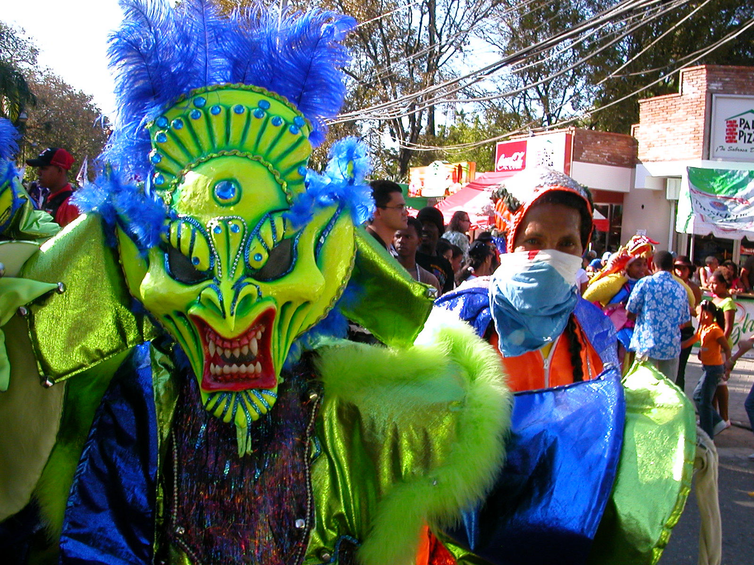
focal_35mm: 37
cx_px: 377
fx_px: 806
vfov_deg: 38.7
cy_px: 282
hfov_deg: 50.1
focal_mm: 5.6
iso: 100
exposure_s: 1/178
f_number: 4.5
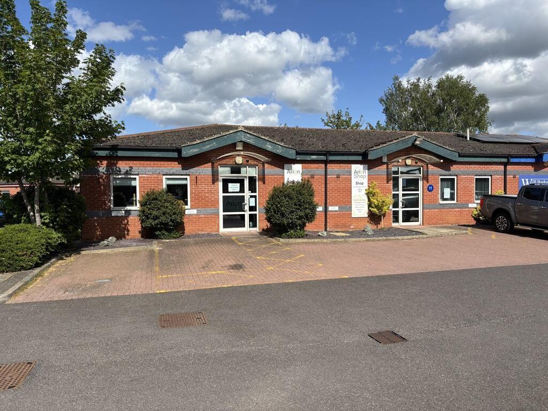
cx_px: 274
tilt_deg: -1.6
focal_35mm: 26
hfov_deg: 67.3
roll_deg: +0.2
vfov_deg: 53.1
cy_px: 206
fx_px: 412
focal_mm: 5.96
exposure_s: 1/4082
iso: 50
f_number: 1.6
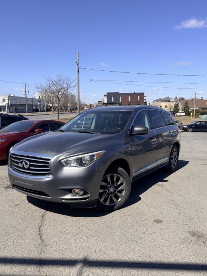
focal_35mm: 28
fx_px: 223
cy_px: 137
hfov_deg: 49.7
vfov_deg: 63.5
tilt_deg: -5.8
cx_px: 110
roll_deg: +0.5
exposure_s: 1/4975
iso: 80
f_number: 1.78
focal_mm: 6.76
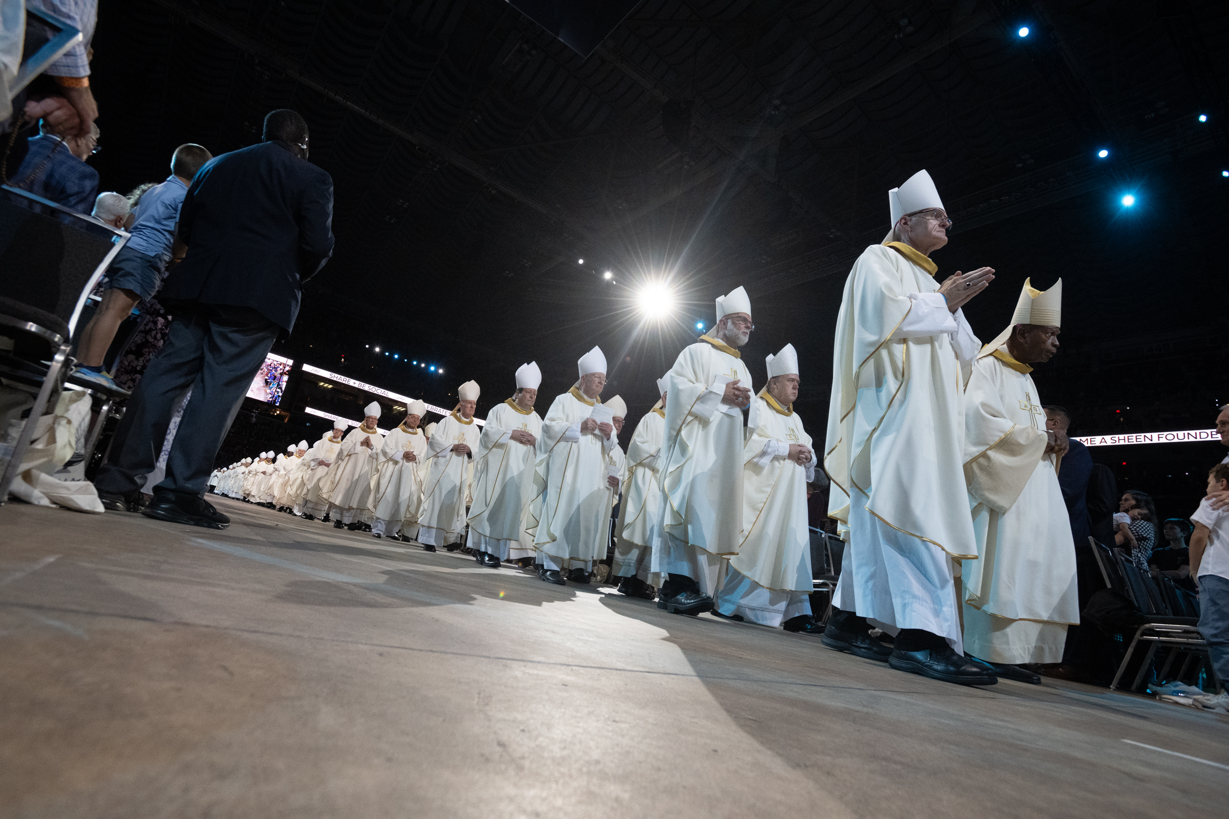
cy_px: 410
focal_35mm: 17
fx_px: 580
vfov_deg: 70.4
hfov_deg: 93.3
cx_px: 614
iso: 5000
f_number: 7.1
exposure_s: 1/250
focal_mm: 17
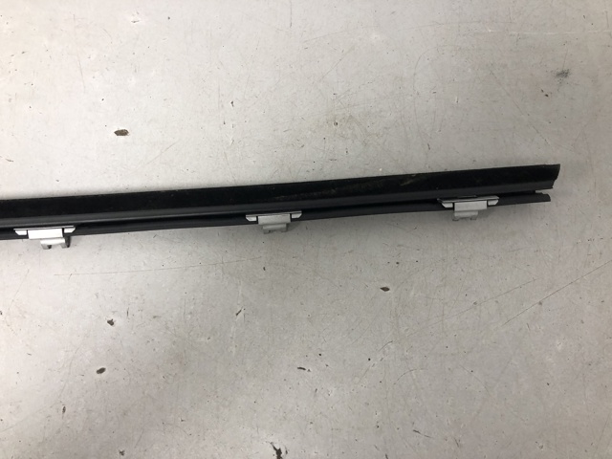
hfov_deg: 63.4
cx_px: 306
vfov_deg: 49.7
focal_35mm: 28
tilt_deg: -80.1
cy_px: 230
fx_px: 495
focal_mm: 4
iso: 40
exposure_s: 1/25
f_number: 1.8
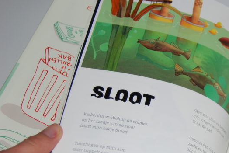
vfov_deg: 15.5
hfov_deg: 22.3
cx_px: 222
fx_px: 560
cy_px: 115
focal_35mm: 88
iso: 200
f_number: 3.8
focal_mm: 30
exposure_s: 1/60
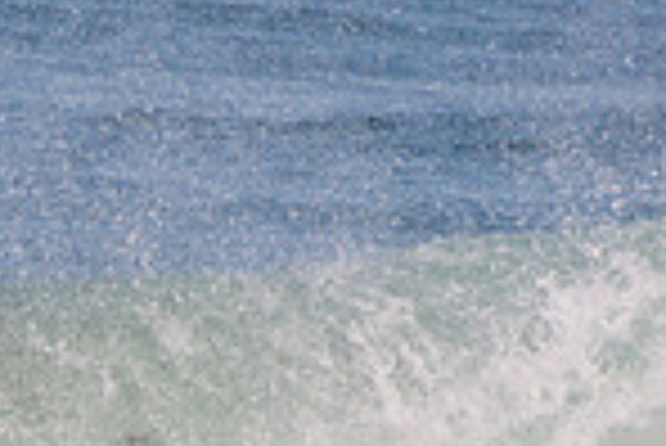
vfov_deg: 0.6
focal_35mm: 2349
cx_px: 72
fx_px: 43498
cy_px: 583
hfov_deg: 0.9
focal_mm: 400
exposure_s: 1/1250
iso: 160
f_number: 5.6
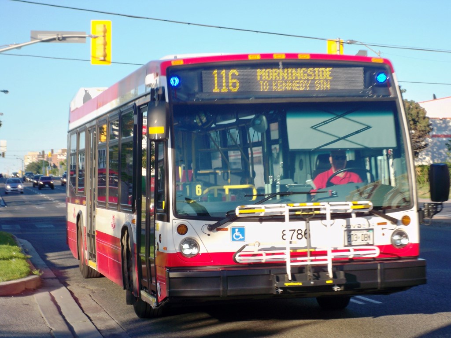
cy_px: 169
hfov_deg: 18.7
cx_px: 226
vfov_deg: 14.1
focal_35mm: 105
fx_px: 1368
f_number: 5.7
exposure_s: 1/100
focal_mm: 18.8
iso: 64
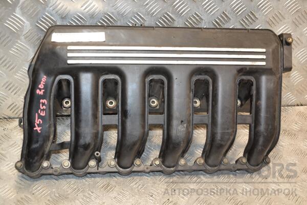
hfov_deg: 46.4
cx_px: 154
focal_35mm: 42
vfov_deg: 31.9
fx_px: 358
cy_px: 102
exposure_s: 1/125
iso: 800
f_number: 5
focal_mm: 28
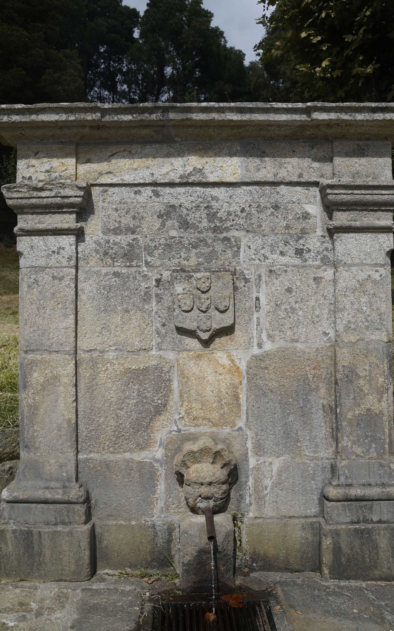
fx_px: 515
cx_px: 193
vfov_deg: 62.9
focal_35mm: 30
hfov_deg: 41.8
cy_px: 317
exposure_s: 1/500
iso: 100
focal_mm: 29
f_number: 7.1
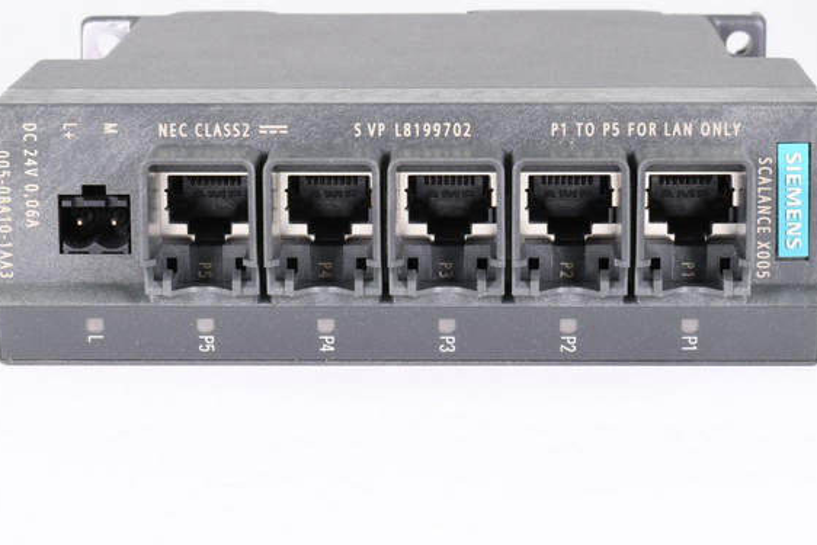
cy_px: 225
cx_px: 408
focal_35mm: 131
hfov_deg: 15.6
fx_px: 2974
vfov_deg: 10.5
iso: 250
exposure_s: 1/10
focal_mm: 46
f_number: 18
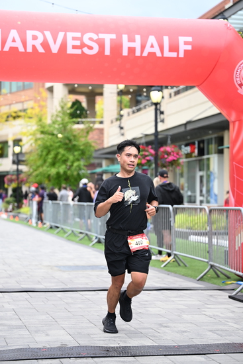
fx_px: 789
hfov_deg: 17.5
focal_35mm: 78
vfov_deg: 26.0
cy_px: 182
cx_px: 122
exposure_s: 1/1600
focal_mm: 78
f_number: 2.8
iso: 800
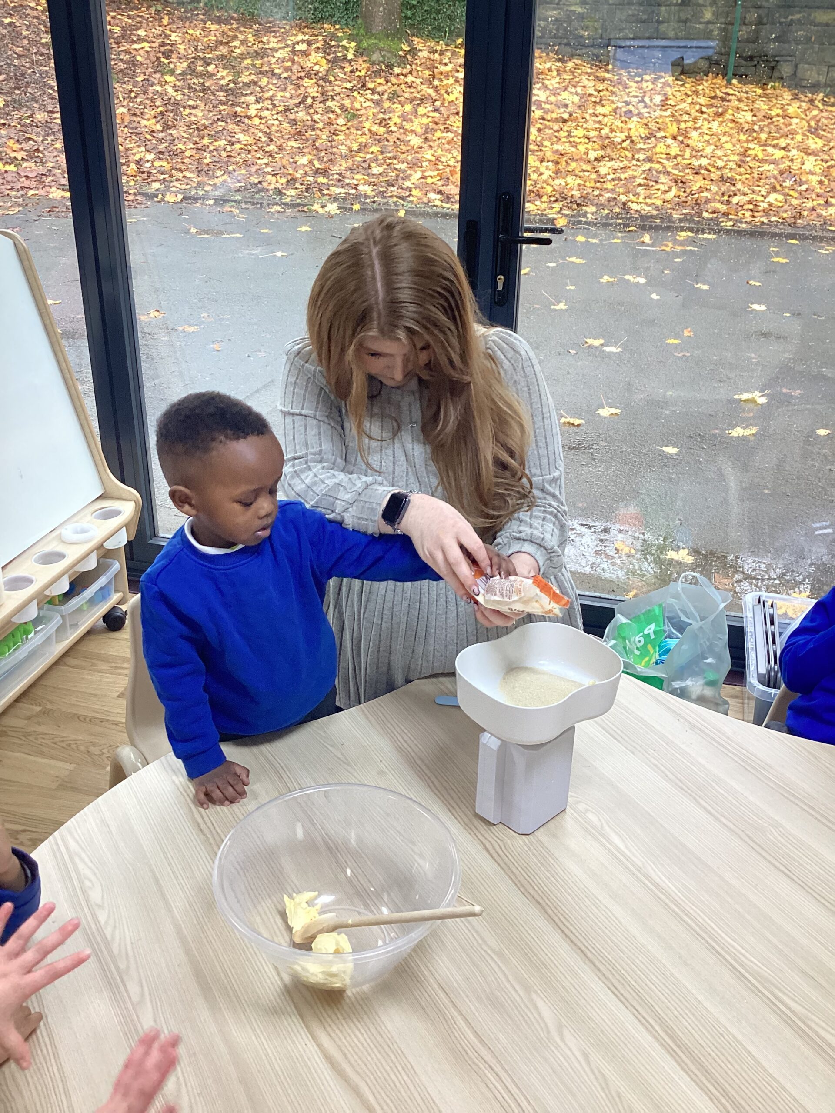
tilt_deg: -27.1
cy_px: 556
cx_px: 418
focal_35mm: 31
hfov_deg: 45.4
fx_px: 997
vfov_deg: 58.4
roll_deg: -1.7
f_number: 2.4
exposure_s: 1/50
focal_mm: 3.3
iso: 100
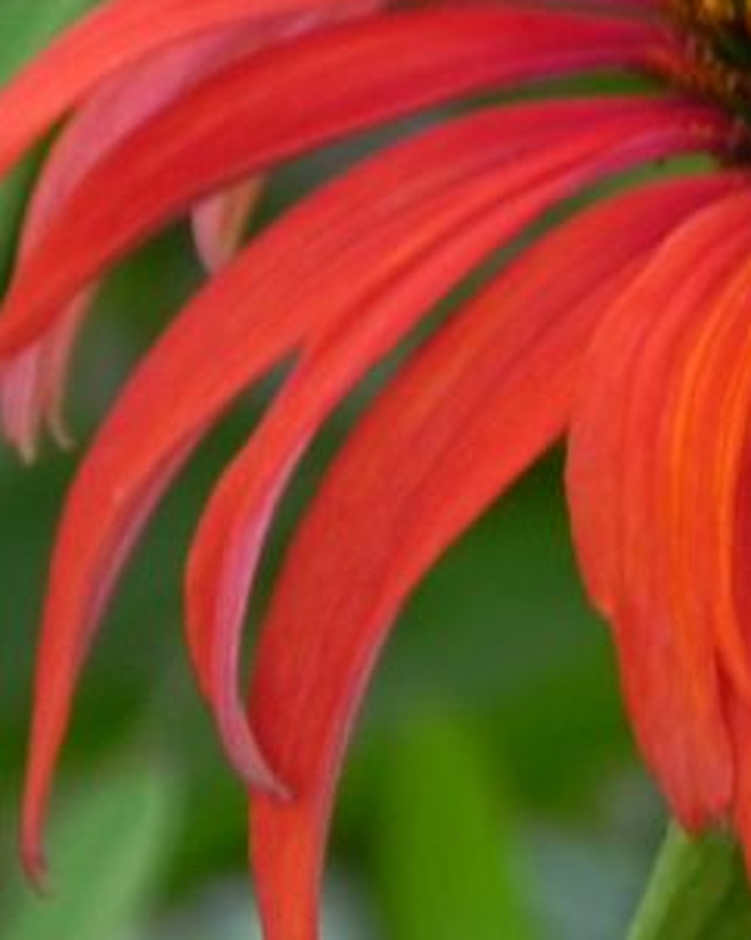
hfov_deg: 2.1
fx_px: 20274
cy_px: 496
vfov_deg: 2.7
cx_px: 1010
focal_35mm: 729
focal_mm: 37.7
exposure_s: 1/20
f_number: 5
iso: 160
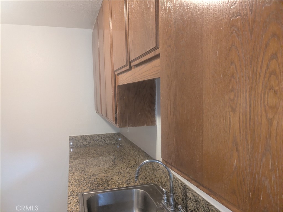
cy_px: 106
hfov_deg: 65.3
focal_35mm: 27
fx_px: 221
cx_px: 142
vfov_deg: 51.4
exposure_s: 1/120
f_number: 1.73
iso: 760
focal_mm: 4.38
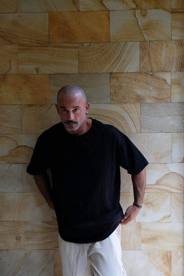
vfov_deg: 48.5
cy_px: 138
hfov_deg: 33.4
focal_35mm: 40
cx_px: 92
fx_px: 307
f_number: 3.2
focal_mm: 26.5
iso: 320
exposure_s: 1/200
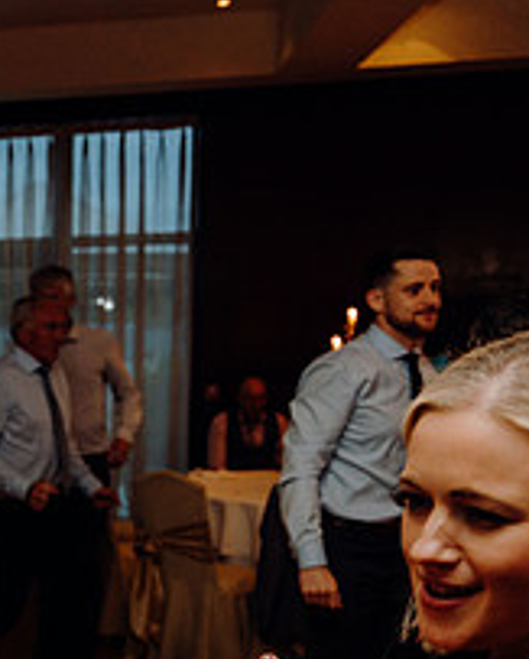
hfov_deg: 20.2
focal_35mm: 67
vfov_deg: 27.4
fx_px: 1308
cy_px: 570
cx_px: -221
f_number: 2.8
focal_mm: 25
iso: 1250
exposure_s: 1/160
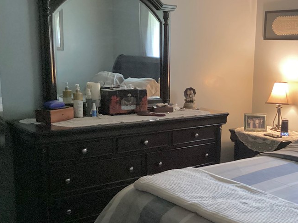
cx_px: 208
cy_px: 139
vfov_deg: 29.6
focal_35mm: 49
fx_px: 422
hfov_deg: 38.3
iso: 640
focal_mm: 3.3
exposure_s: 1/24
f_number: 2.4
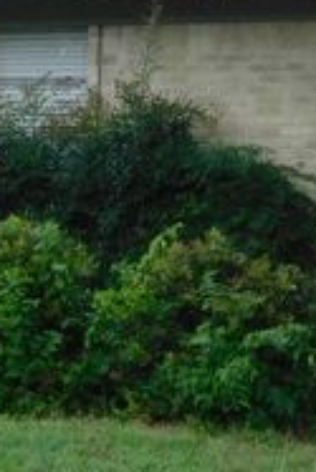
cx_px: 88
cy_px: 45
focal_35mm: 131
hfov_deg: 10.5
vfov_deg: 15.5
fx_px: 1722
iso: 125
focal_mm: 4
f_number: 3
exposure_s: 1/400
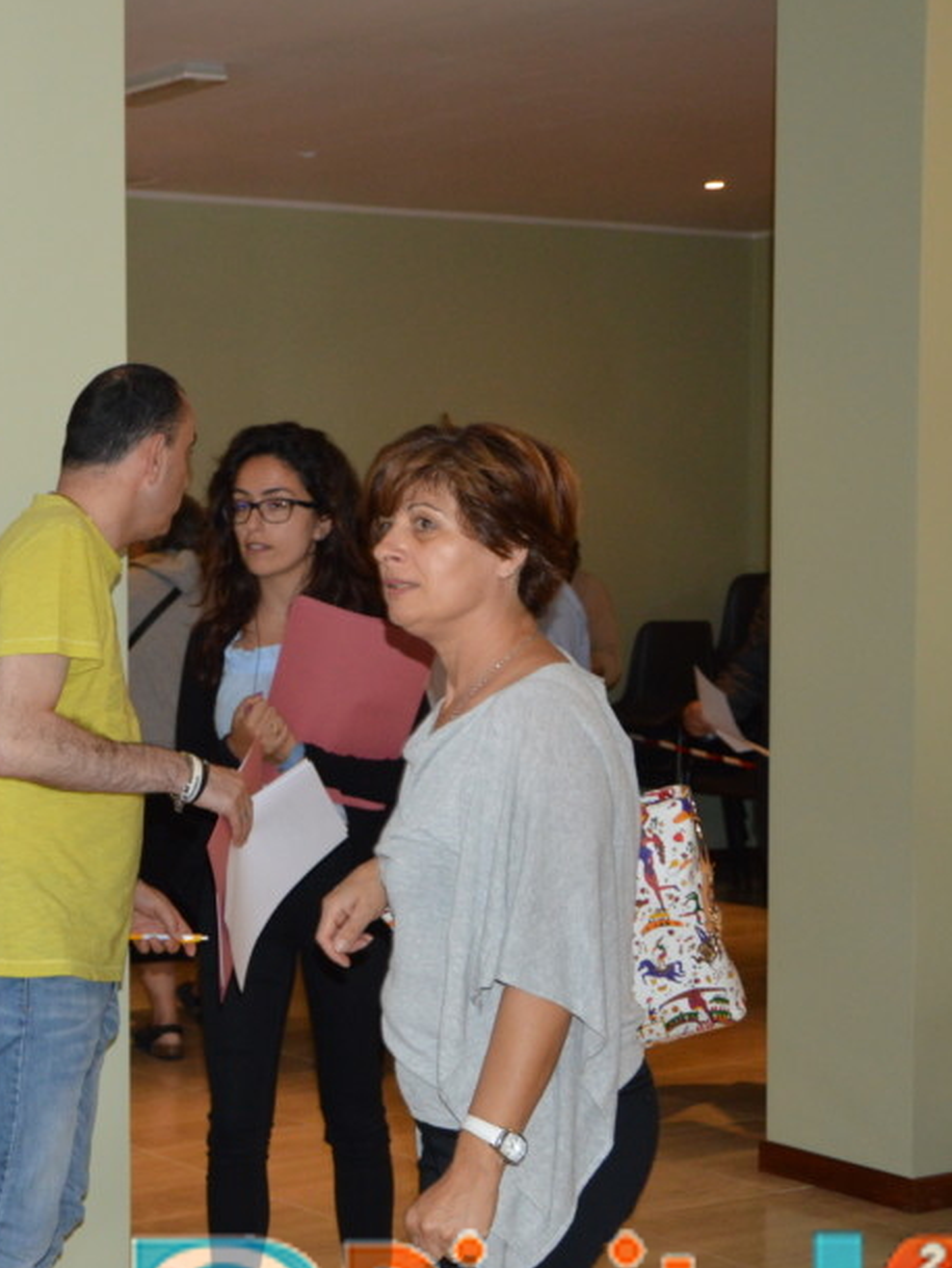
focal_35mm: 68
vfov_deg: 28.5
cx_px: -212
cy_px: 688
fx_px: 2492
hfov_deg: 20.2
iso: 800
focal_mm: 24
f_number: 3.8
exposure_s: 1/60
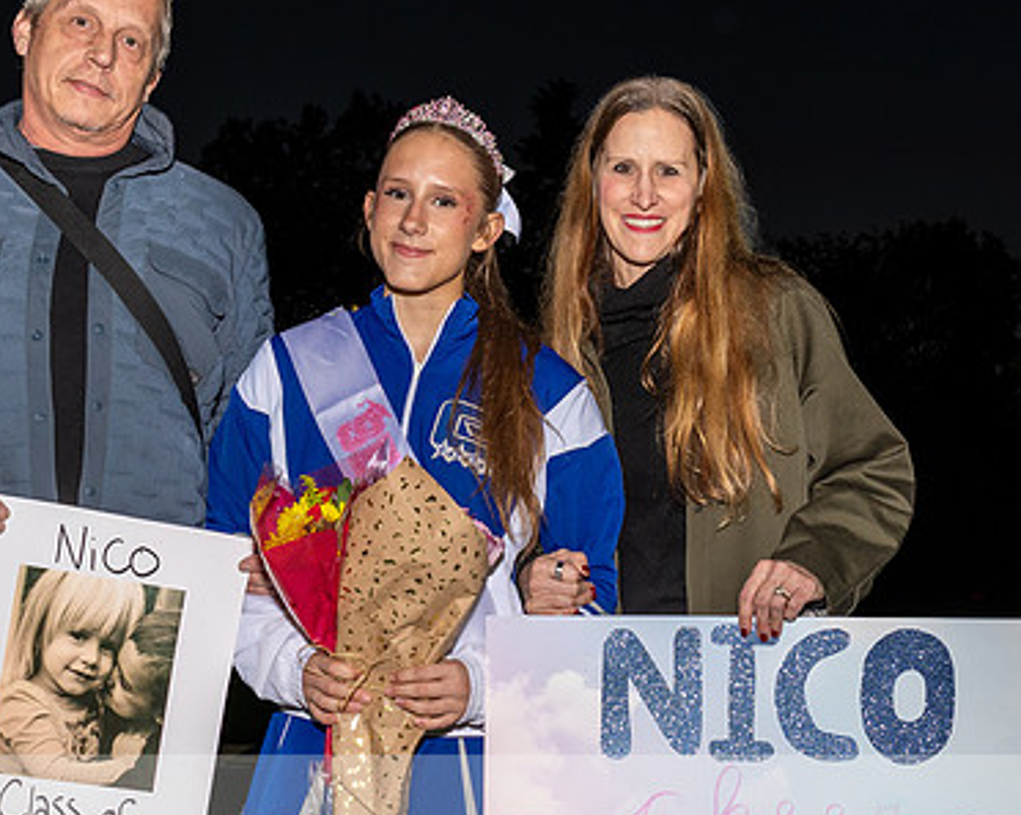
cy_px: 604
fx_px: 1993
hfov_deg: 28.7
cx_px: 544
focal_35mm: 66
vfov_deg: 22.9
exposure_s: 1/200
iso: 200
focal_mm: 24
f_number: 8
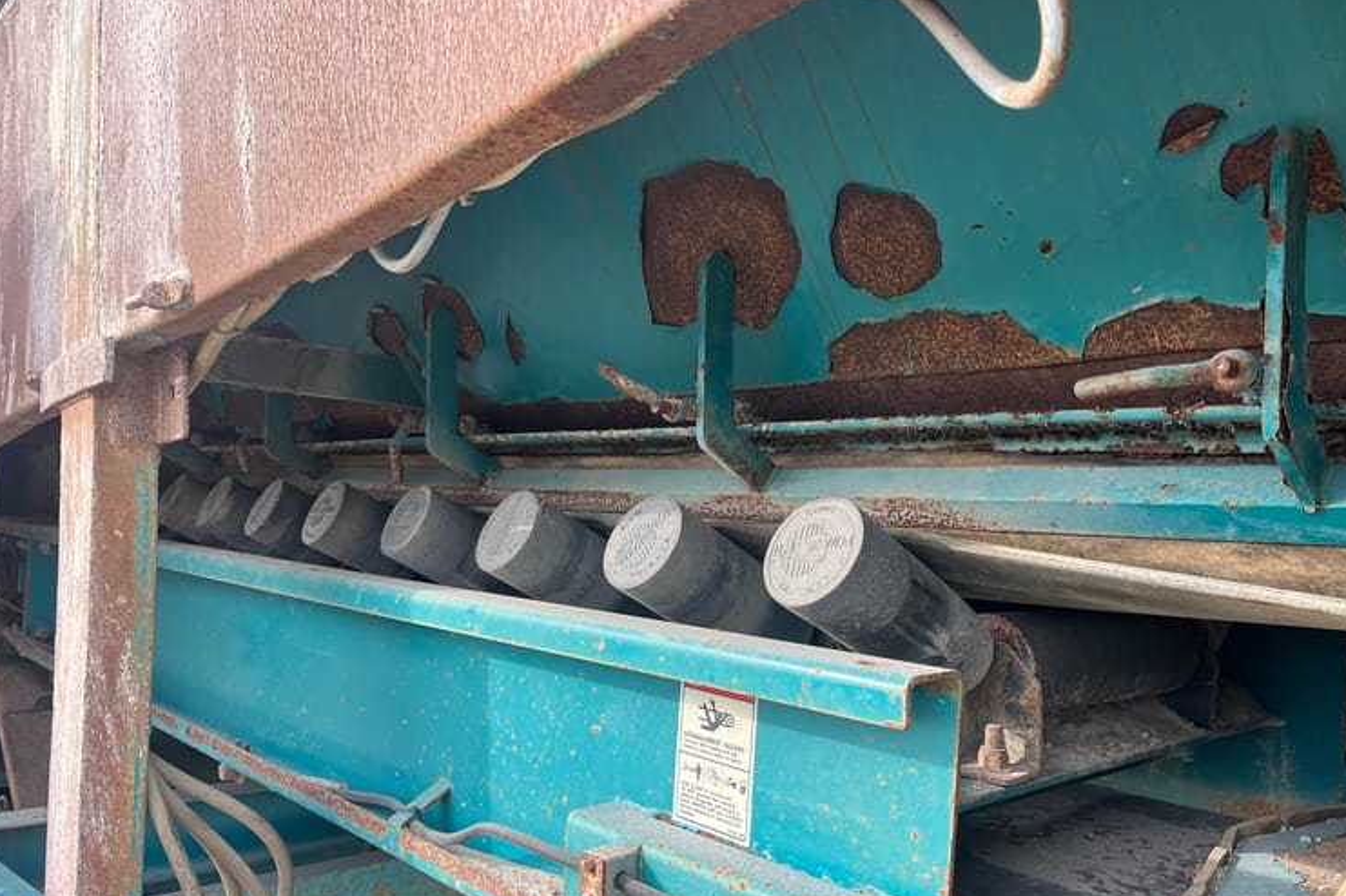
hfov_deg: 65.5
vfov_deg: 46.2
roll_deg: +2.5
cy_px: 513
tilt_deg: +4.5
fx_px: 1046
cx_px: 686
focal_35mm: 28
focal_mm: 5.1
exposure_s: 1/508
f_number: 1.6
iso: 50
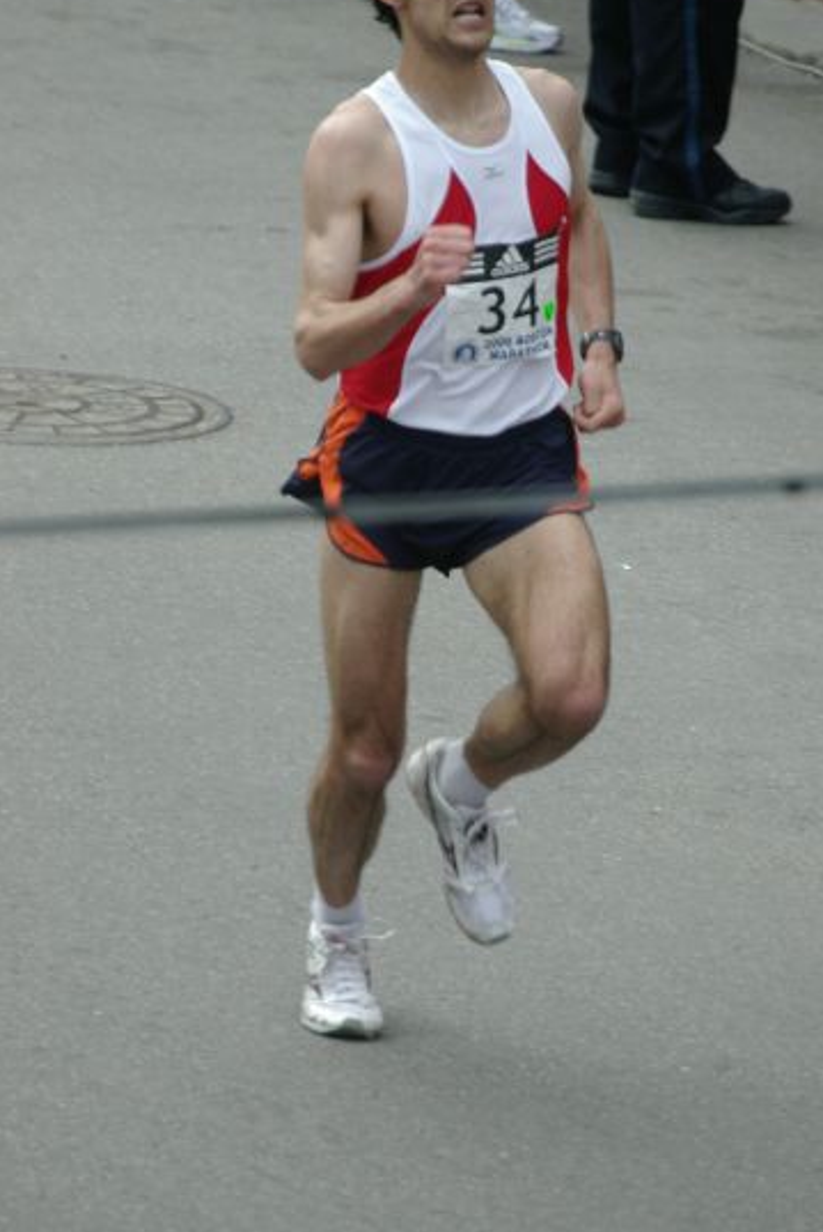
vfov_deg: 3.2
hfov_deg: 2.1
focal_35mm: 643
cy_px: 553
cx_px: 395
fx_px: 22005
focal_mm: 360
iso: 400
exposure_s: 1/400
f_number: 6.7
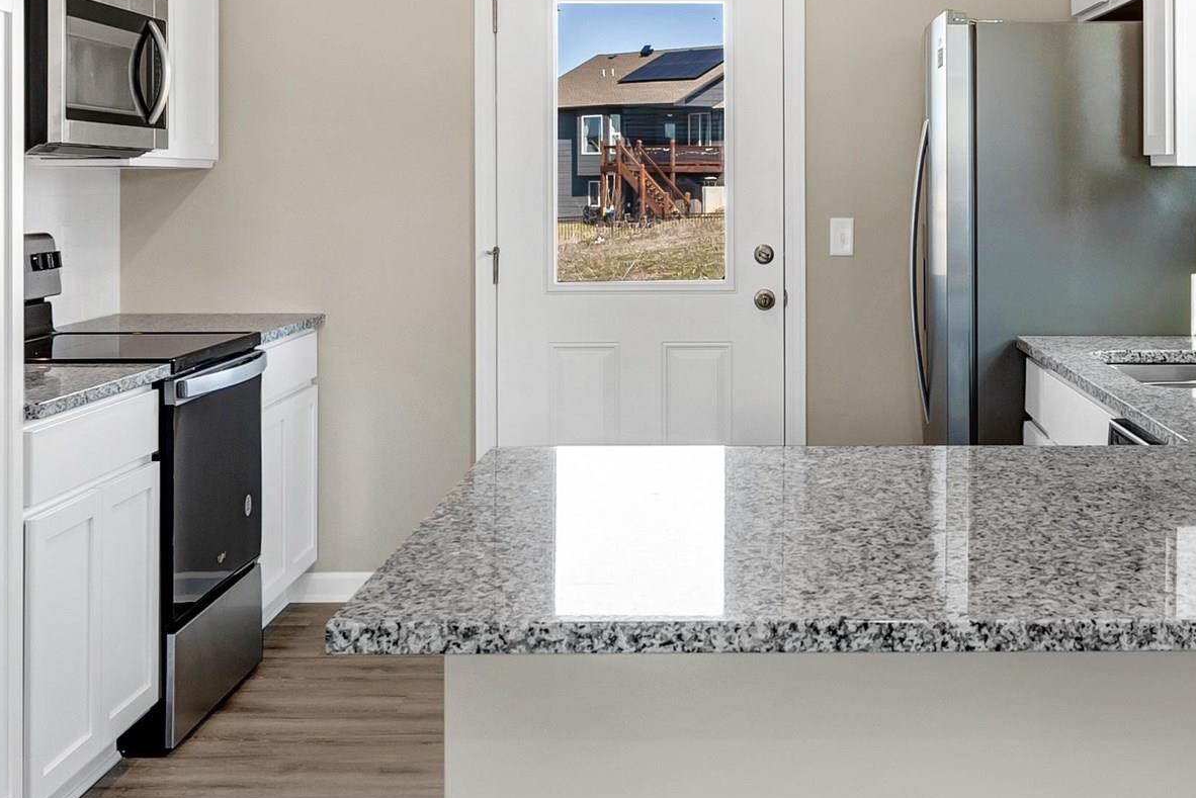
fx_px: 1728
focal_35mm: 52
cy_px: 164
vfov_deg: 25.6
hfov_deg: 37.8
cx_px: 784
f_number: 8
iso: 200
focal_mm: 20
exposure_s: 1/13
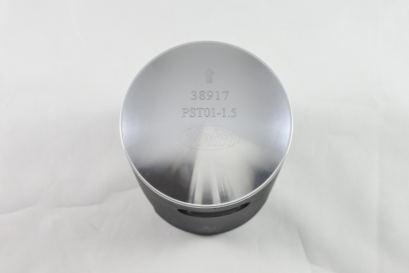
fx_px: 398
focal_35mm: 35
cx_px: 205
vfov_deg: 37.9
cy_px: 137
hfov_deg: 54.4
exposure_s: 1/125
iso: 500
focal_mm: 12.6
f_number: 3.8
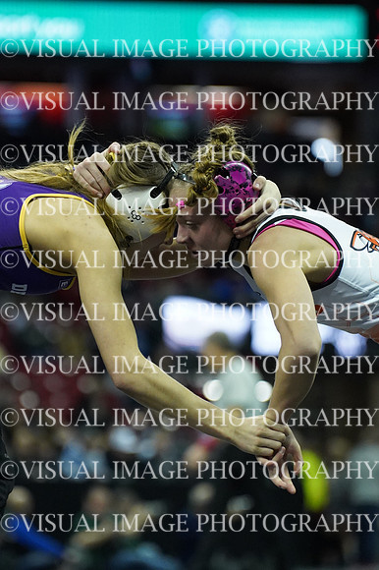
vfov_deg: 9.2
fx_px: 3557
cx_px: 190
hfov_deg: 6.1
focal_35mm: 225
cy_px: 285
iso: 6400
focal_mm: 150
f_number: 2.8
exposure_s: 1/1250
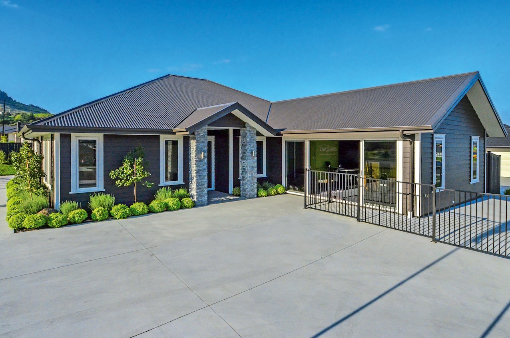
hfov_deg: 81.3
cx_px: 255
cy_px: 169
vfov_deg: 59.3
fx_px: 297
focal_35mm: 21
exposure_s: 1/1250
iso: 800
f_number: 18
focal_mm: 14
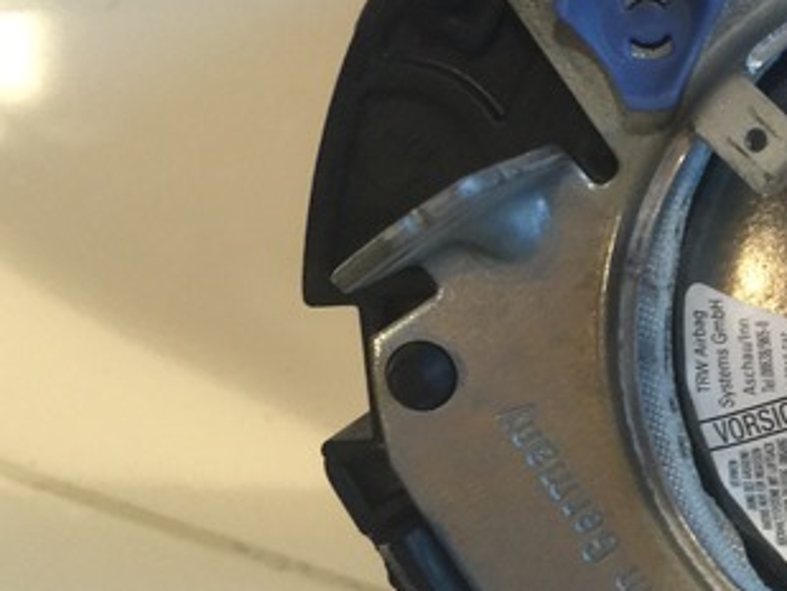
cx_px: 958
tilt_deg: -76.6
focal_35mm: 75
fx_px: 1706
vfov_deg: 19.7
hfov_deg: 23.6
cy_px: 308
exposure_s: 1/15
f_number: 2.2
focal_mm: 4.15
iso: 80
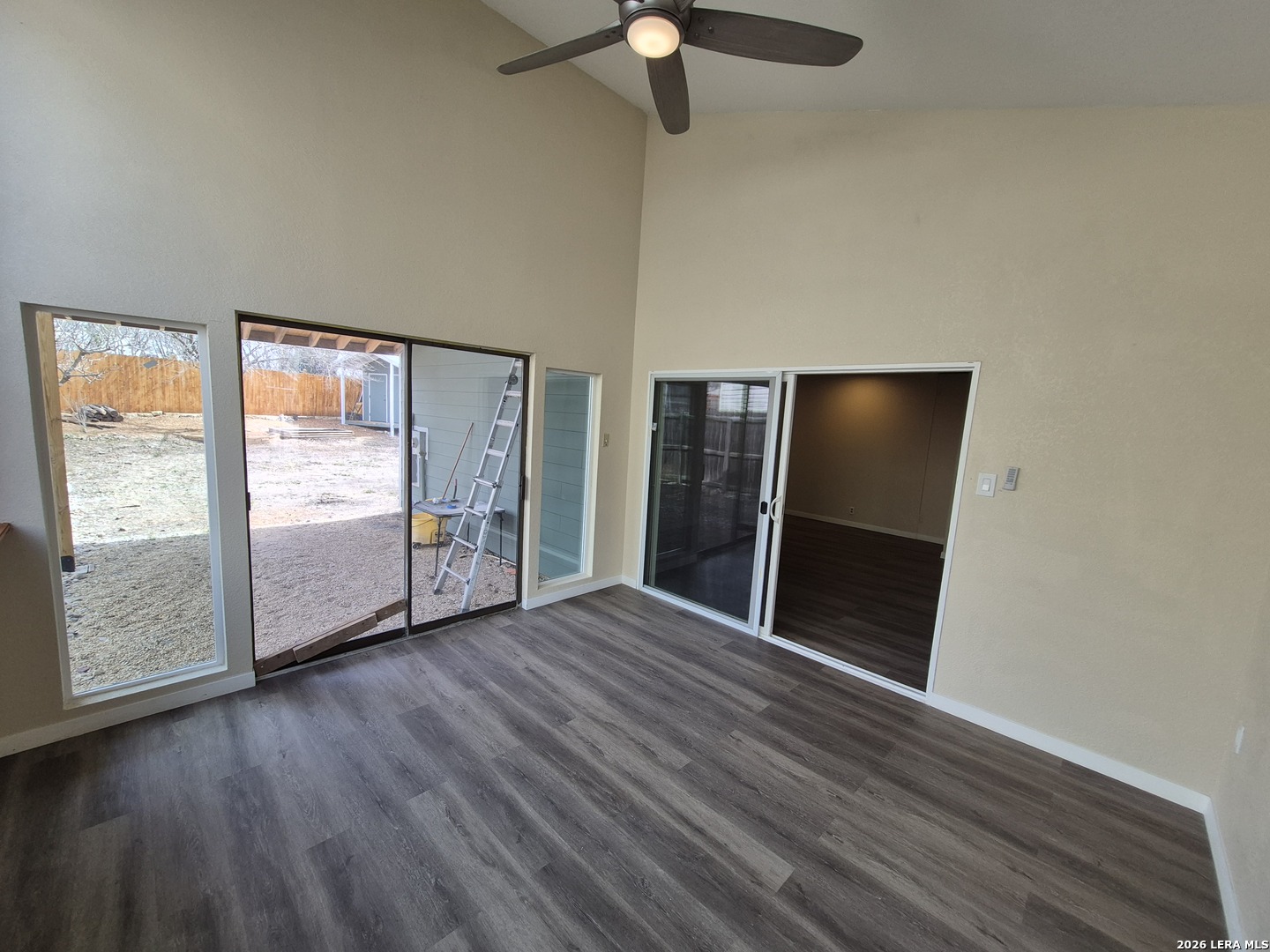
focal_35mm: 13
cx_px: 635
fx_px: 477
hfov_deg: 106.2
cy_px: 476
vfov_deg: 89.9
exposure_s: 1/166
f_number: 2.2
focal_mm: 1.74
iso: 50
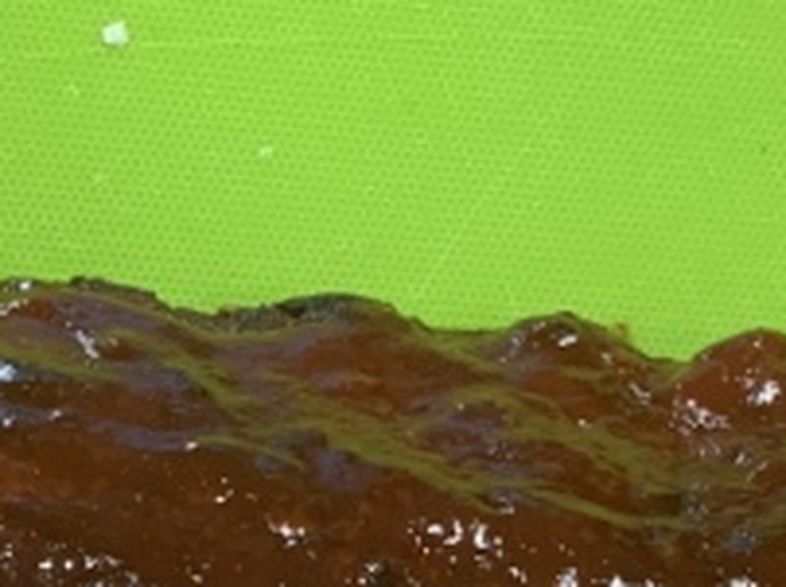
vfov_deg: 10.9
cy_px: 809
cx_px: 397
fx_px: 2994
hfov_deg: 15.0
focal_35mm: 132
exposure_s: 1/60
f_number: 1.8
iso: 160
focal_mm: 4.25
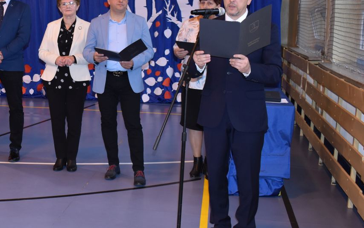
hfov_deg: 31.7
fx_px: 614
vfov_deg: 21.0
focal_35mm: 62
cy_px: 90
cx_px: 47
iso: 800
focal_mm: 23
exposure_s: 1/60
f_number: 3.8
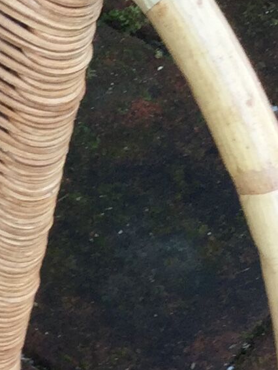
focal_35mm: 178
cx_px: -301
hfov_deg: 7.9
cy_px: 372
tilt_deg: -60.5
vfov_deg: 11.0
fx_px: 1906
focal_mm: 3.3
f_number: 2.4
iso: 25
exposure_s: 1/50
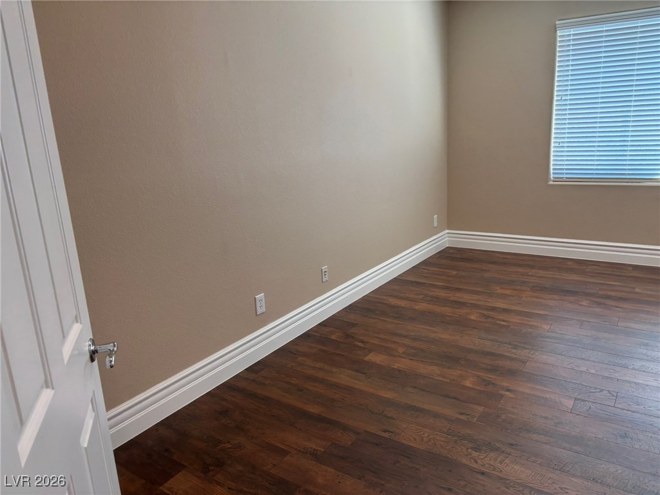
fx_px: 496
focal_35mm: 26
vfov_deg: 53.1
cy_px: 248
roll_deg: +4.0
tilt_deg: -14.0
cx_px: 330
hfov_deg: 67.3
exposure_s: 1/120
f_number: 1.6
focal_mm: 5.96
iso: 125
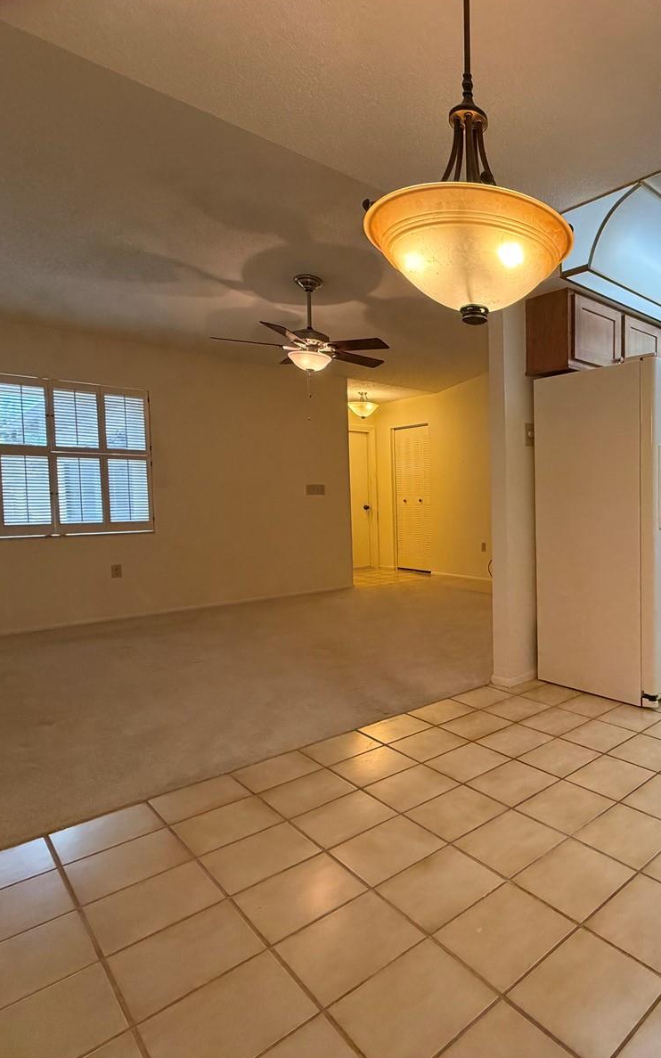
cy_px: 528
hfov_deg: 53.1
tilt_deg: -3.0
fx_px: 576
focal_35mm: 20
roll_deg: +1.2
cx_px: 581
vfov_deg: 85.1
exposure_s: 1/120
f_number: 2.2
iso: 250
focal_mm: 2.22
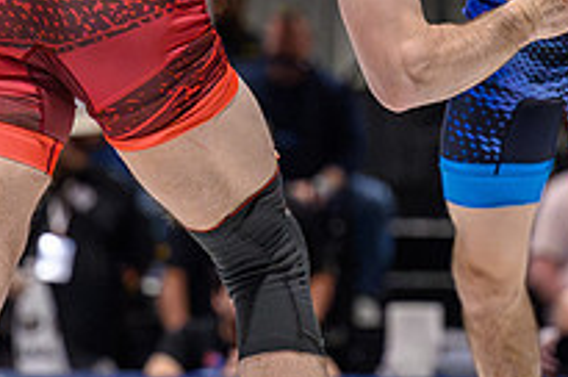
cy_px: 124
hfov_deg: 6.0
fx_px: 5419
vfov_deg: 4.0
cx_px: 480
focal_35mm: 344
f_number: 2.8
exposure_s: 1/800
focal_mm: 110
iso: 10000
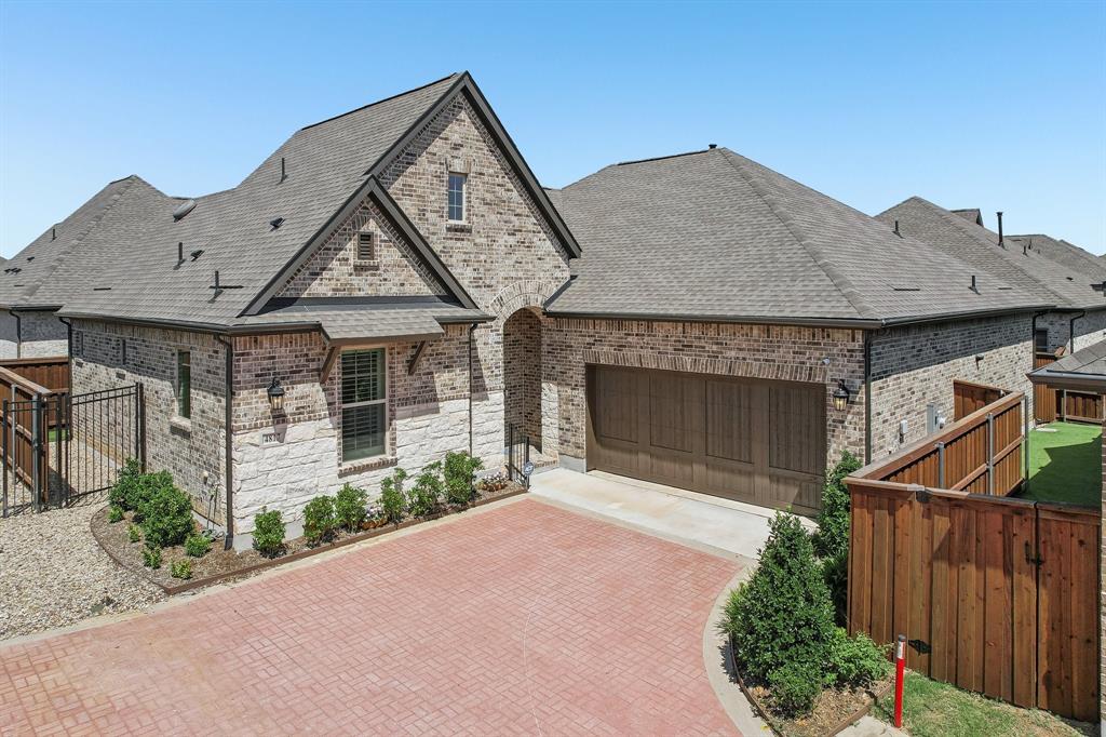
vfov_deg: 57.2
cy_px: 368
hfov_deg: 78.6
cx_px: 553
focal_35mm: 22
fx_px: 676
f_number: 2.8
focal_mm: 8.4
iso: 120
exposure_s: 1/2500
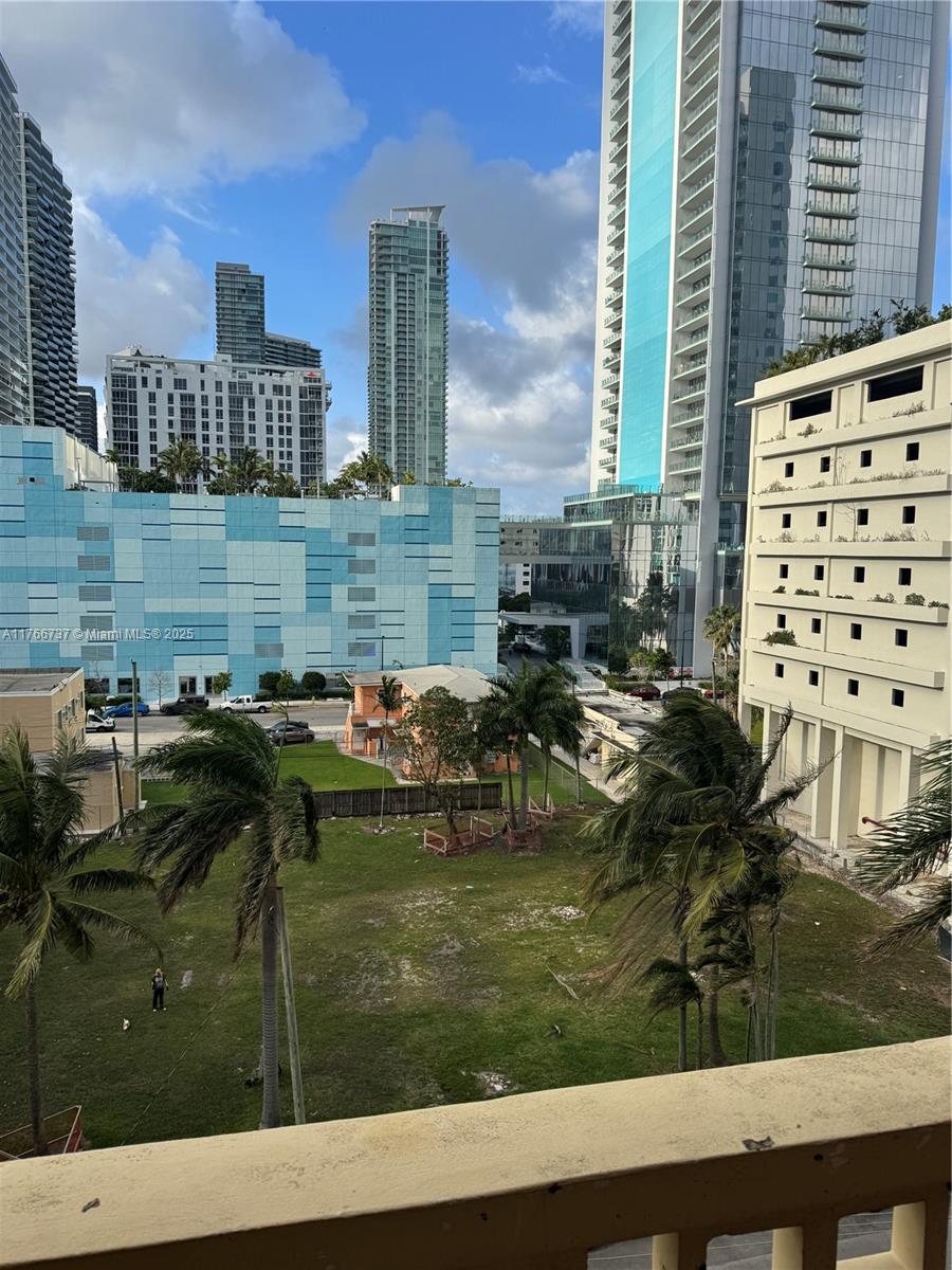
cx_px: 476
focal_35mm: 24
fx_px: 880
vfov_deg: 71.6
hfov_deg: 56.8
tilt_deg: -6.3
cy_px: 635
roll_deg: -0.2
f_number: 1.78
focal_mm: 6.76
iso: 80
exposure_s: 1/2604
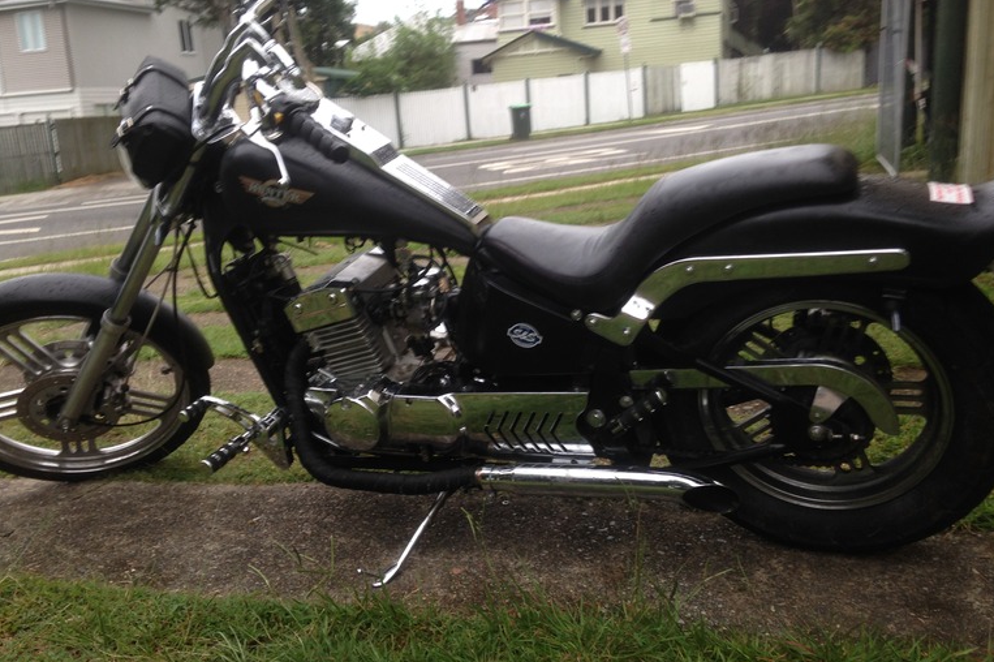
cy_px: 323
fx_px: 994
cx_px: 477
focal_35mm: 36
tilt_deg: -12.7
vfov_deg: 36.8
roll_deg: +2.8
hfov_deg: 53.1
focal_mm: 4.12
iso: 50
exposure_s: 1/30
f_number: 2.4
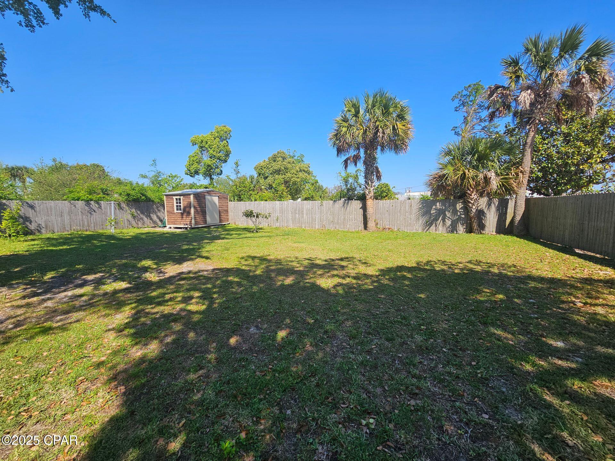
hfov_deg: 106.2
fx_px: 231
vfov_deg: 89.9
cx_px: 308
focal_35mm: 13
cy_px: 230
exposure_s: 1/1425
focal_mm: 2.2
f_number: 2.2
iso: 50
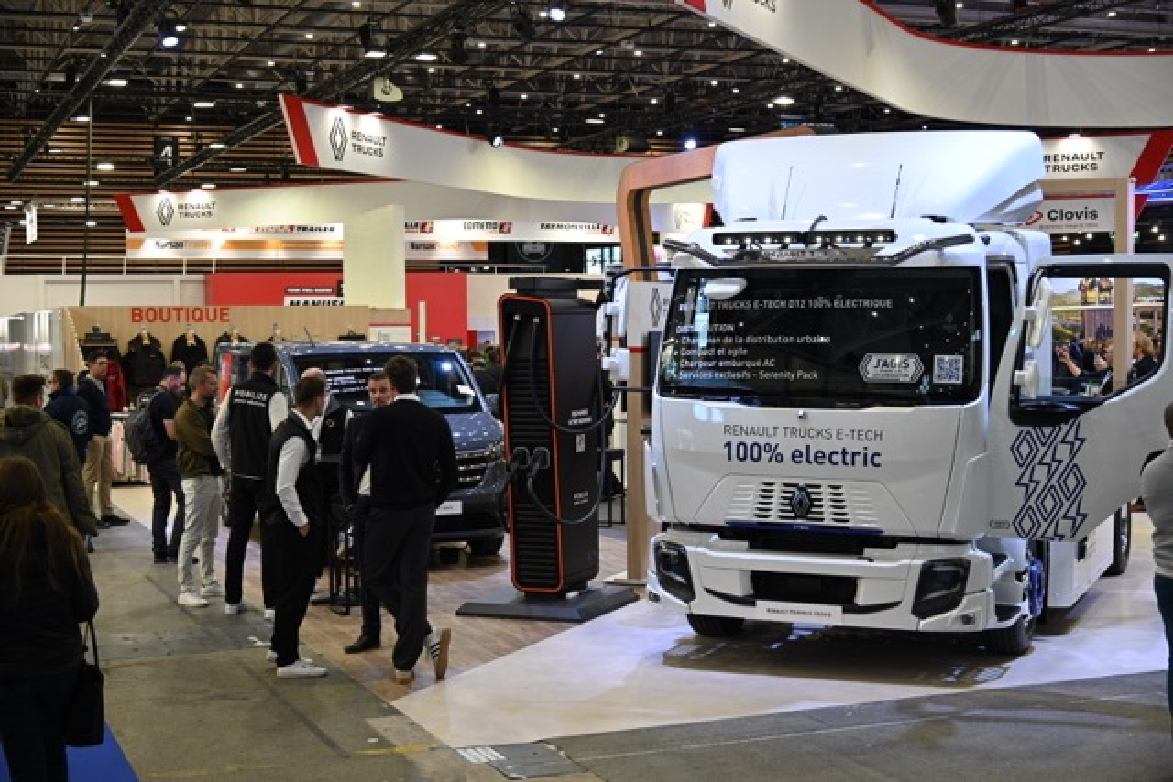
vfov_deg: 27.0
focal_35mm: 50
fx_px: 1629
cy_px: 391
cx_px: 586
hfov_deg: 39.6
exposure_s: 1/125
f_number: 5.6
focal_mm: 50
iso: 900
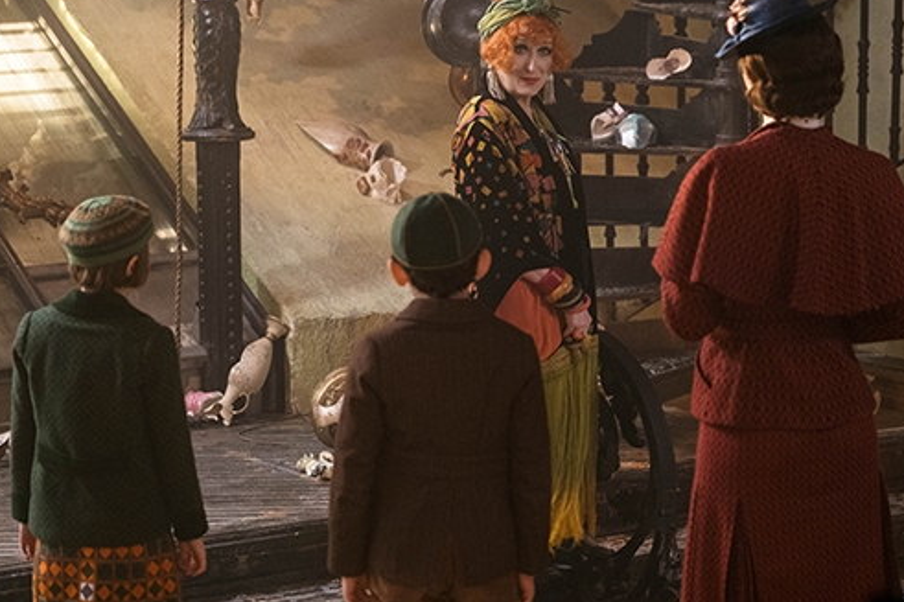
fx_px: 2937
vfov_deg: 11.7
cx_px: 508
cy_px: 255
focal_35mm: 117
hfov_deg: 17.5
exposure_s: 1/125
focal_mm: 66
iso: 2000
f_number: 2.8
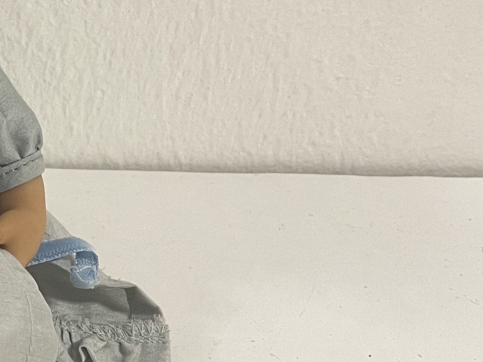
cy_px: 205
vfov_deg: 16.8
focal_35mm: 88
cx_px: -197
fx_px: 1228
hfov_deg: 19.9
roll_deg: -4.8
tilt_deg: -24.9
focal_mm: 5.1
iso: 100
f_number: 1.6
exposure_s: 1/50
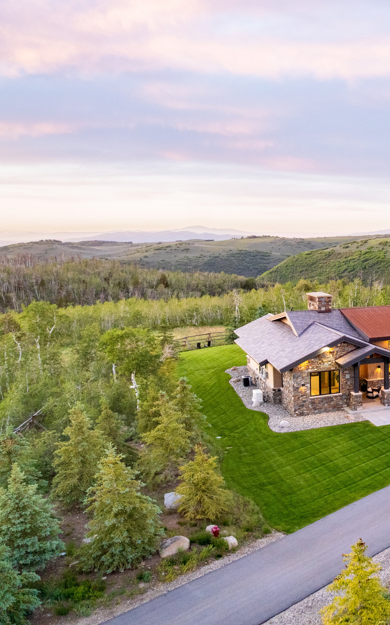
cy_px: 311
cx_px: 421
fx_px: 578
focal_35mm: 34
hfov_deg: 33.0
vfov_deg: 56.7
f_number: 2.8
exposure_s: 1/60
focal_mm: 8.38
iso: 100
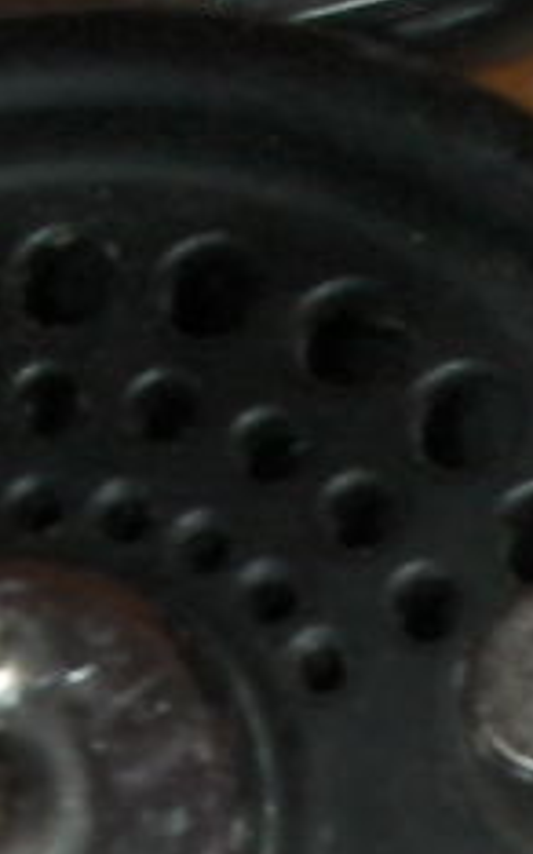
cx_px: 1121
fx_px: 4002
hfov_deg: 7.3
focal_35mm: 172
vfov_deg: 11.9
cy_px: 1066
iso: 200
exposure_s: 1/30
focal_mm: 6.3
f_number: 5.6
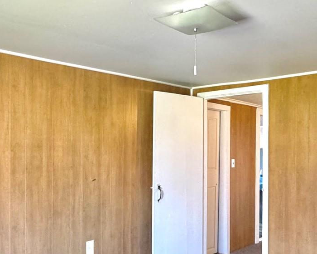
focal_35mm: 40
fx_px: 375
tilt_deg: -2.5
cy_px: 160
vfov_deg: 37.1
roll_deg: +0.3
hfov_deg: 45.8
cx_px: 150
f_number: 2.2
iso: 400
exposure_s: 1/60
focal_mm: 2.22
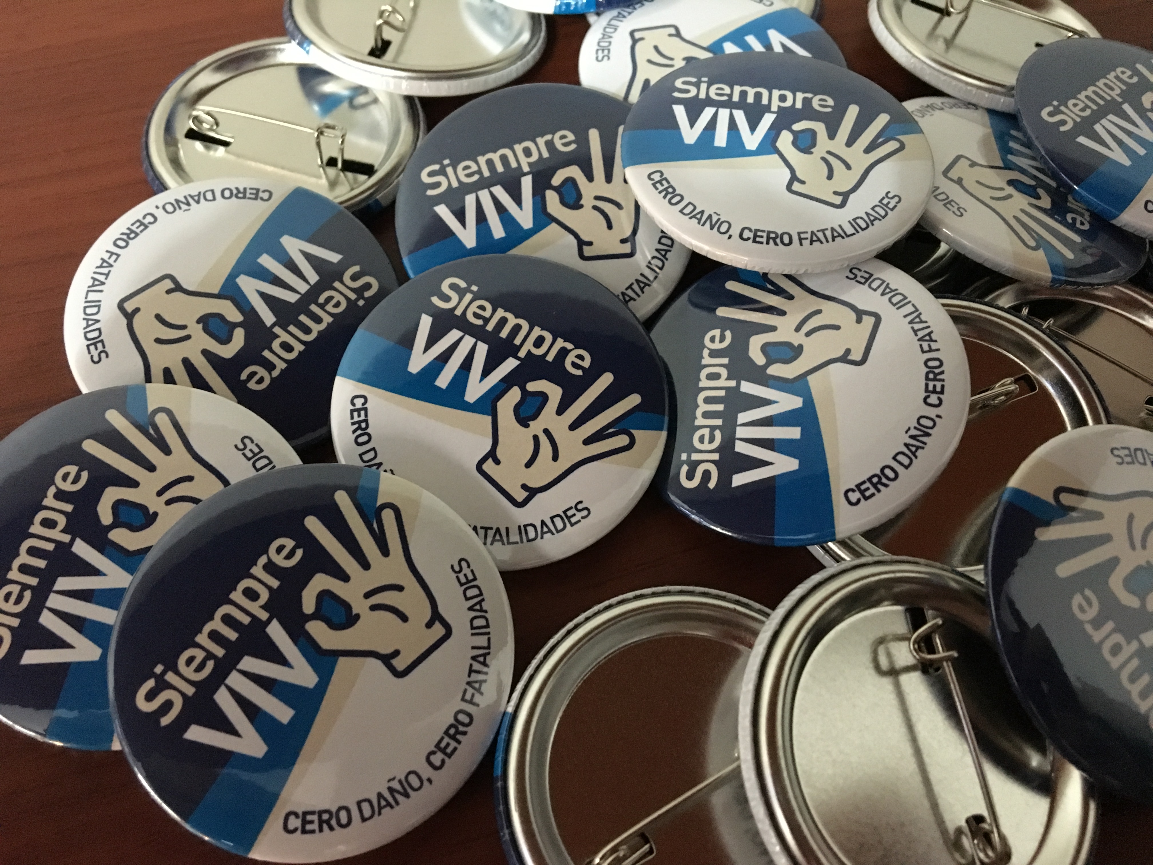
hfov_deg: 61.7
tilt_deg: -59.7
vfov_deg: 48.2
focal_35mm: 29
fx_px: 966
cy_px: 432
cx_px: 576
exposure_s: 1/17
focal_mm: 4.15
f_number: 2.2
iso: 320
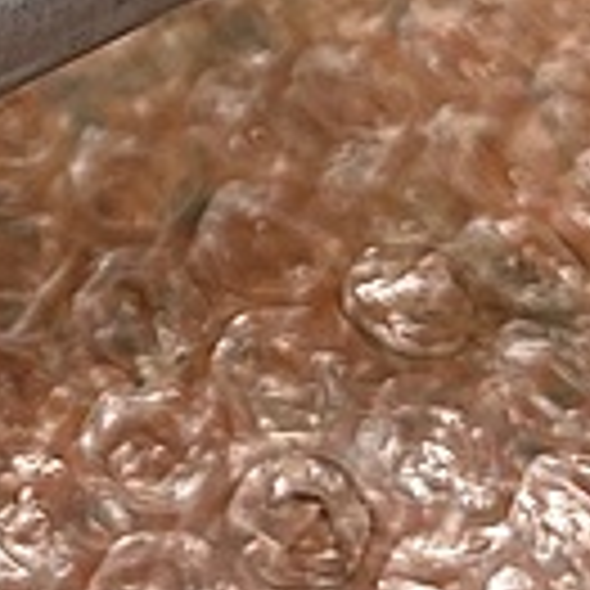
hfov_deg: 14.6
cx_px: -252
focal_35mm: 112
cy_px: -185
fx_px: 2160
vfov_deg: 14.8
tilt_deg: -48.2
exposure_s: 1/101
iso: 125
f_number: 1.6
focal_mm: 5.1
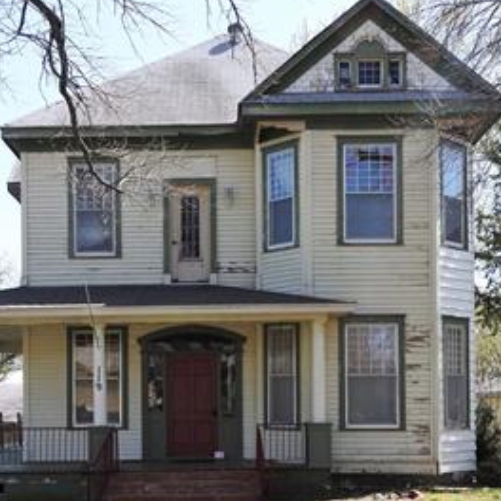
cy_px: 397
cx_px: 201
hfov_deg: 32.1
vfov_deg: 31.4
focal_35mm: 53
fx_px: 868
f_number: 3.6
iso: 100
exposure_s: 1/500
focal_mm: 5.9
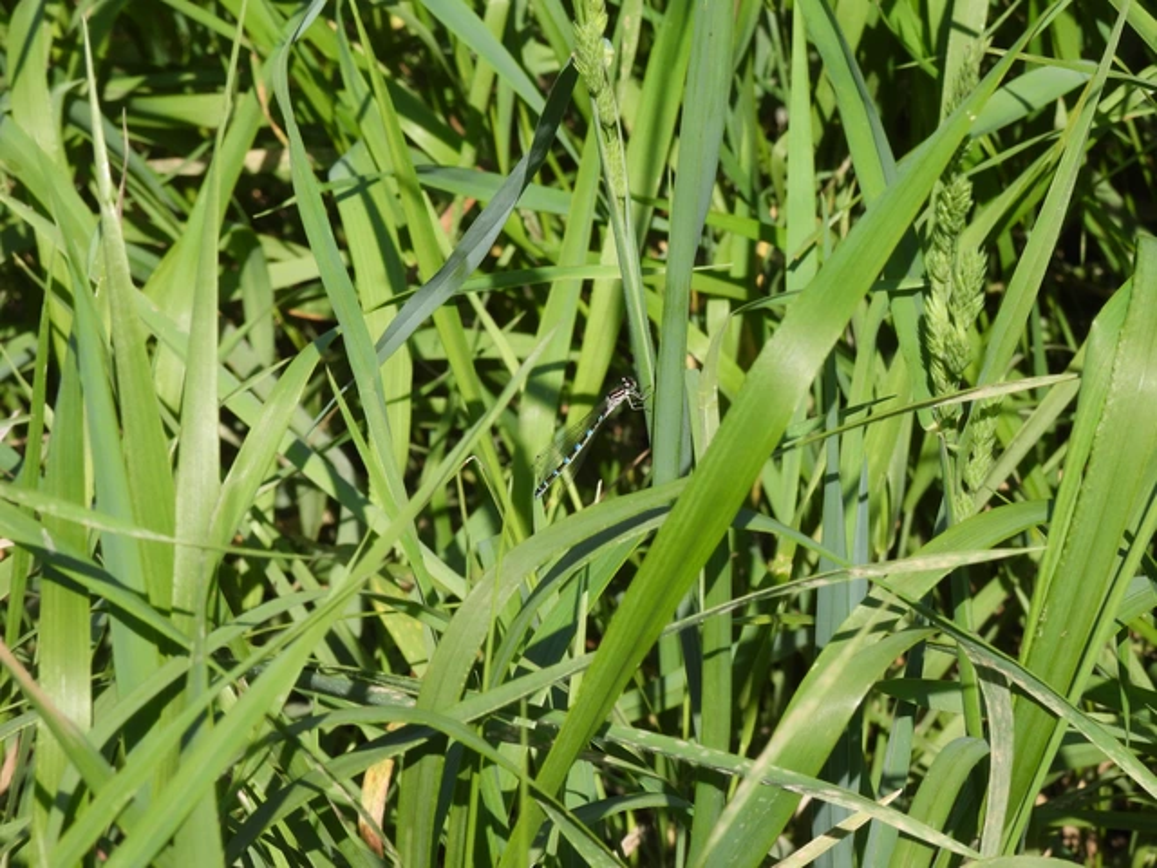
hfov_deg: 9.0
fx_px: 7353
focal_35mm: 220
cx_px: 578
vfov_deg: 6.8
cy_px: 434
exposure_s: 1/320
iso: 100
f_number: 6.3
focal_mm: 39.3
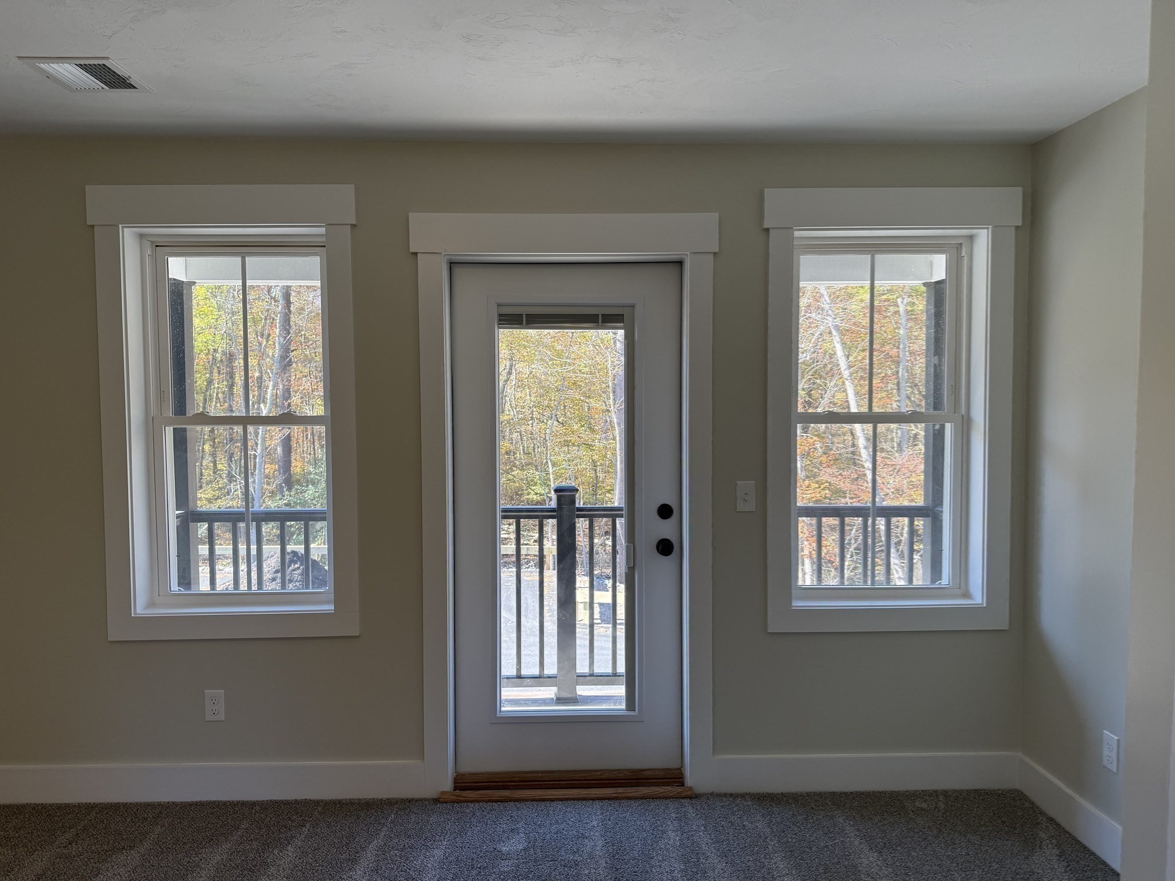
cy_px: 440
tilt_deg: -1.8
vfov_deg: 56.8
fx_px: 815
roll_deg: +0.2
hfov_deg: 71.6
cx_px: 588
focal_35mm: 24
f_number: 1.78
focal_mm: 6.76
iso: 80
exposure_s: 1/158
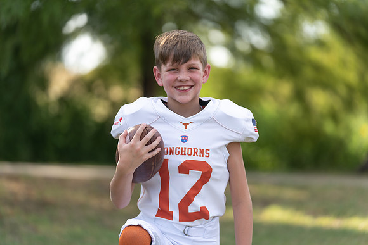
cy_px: 122
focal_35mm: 152
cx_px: 184
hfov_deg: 13.5
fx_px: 1554
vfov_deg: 9.0
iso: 100
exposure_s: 1/400
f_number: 2.8
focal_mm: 152
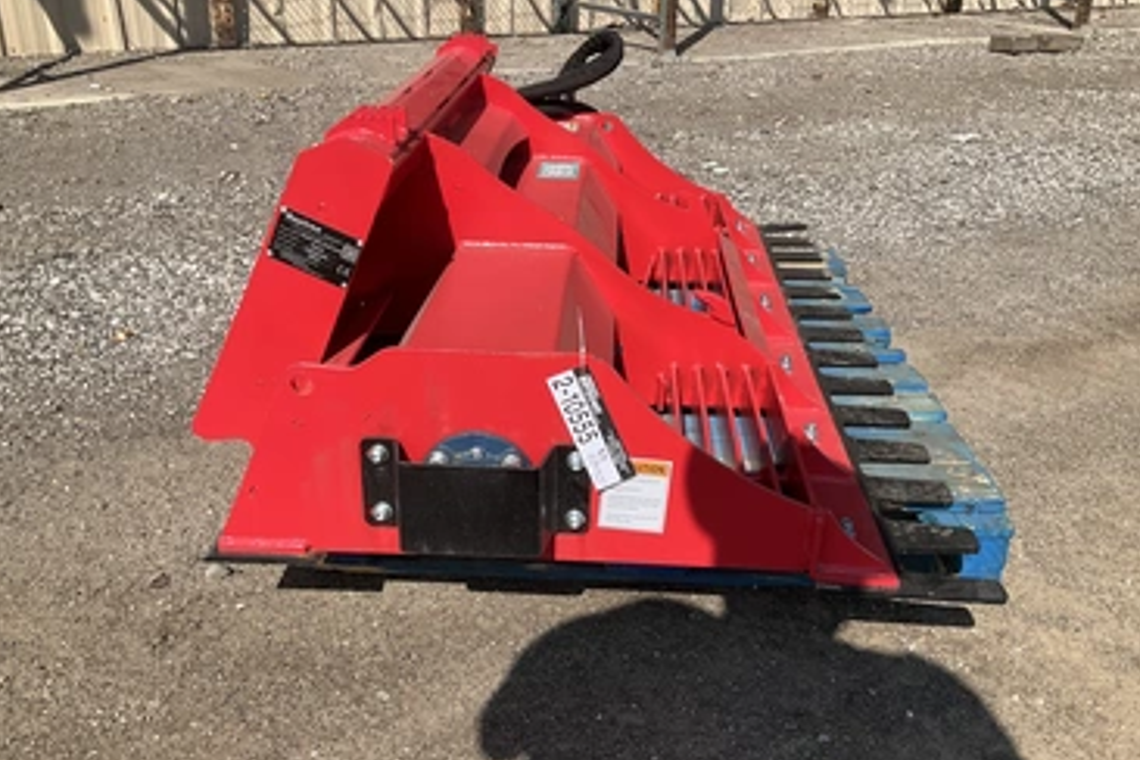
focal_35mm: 33
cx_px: 573
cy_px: 380
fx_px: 1045
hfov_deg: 57.2
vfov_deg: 40.0
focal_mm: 3
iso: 25
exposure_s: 1/1730
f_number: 1.8
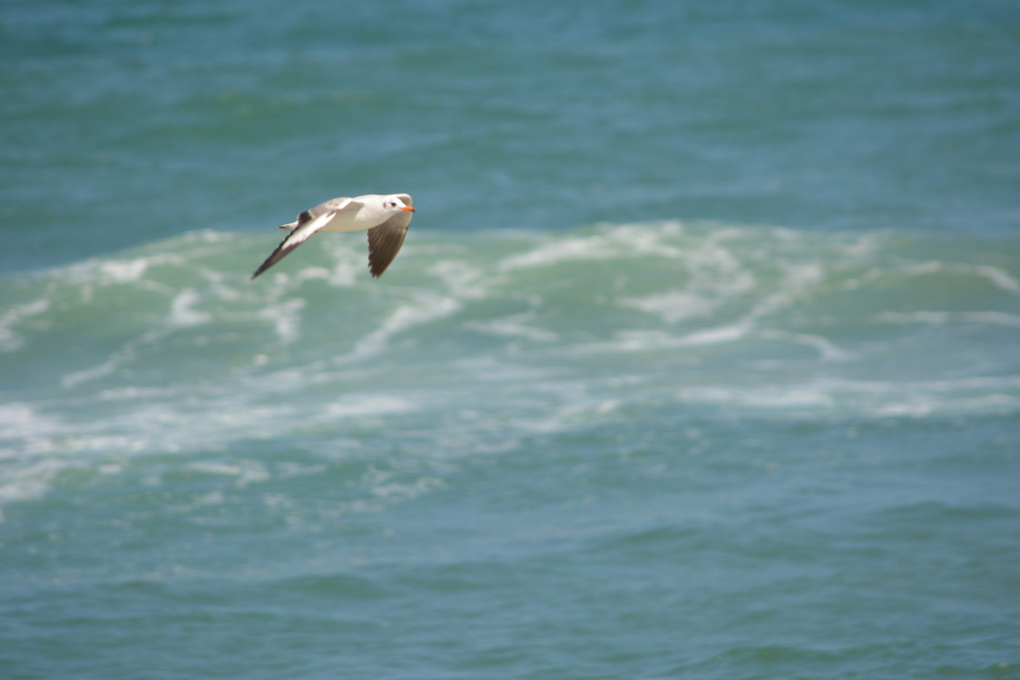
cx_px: 531
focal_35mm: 476
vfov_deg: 2.9
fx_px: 13483
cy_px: 333
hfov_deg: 4.3
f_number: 7.1
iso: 200
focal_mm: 300
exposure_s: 1/800
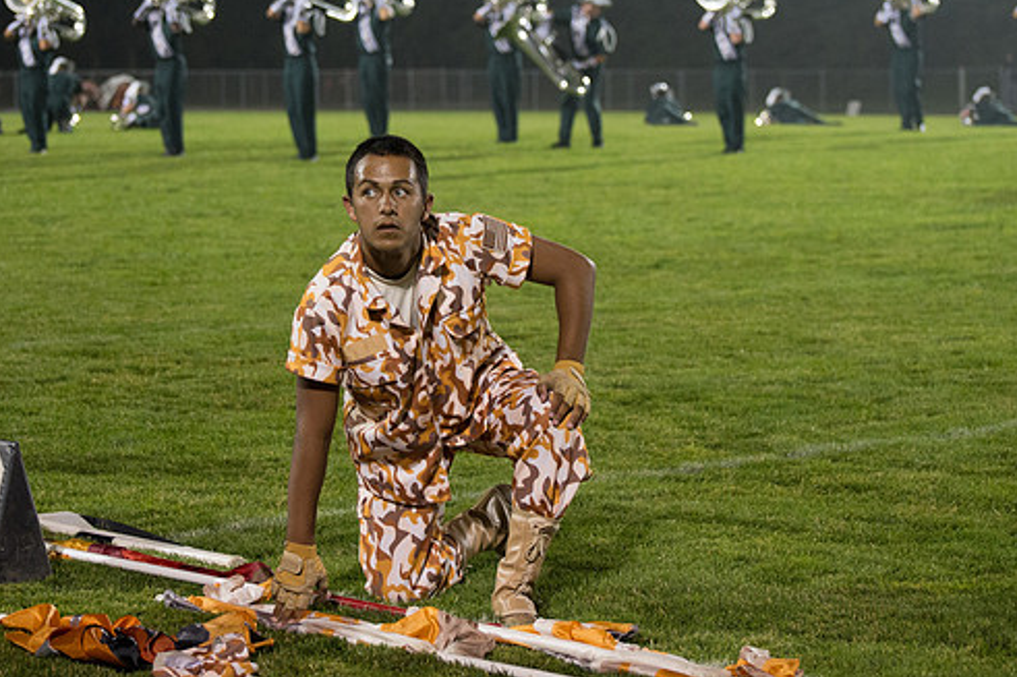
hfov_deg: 16.9
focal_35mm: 121
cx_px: 454
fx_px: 3417
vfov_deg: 11.3
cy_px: 241
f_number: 4.5
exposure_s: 1/160
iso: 3600
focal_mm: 80
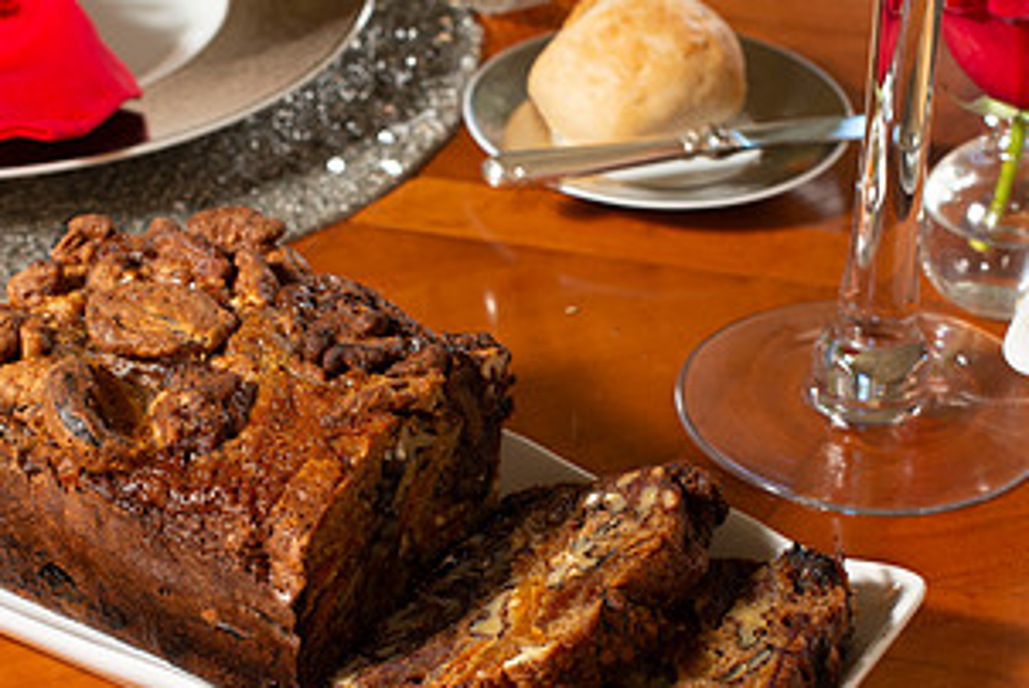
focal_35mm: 96
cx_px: 409
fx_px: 2747
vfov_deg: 14.2
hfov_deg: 21.2
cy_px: 523
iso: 320
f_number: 6.3
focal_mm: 50
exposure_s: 1/100
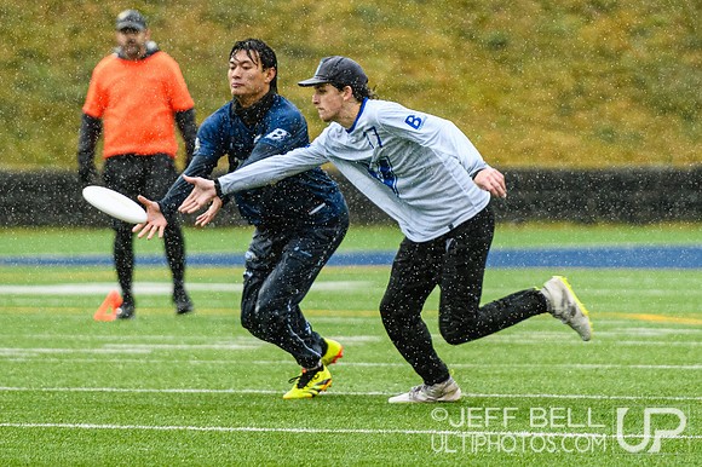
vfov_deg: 2.4
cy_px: 135
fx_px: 11105
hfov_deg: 3.6
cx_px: 365
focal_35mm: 570
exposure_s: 1/1000
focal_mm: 200
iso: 1100
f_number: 3.2
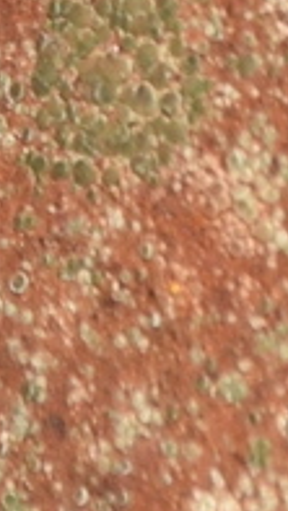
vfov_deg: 2.0
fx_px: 14562
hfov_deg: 1.1
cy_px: 171
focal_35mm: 1074
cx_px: -592
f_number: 13
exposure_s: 1/60
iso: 100
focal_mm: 140
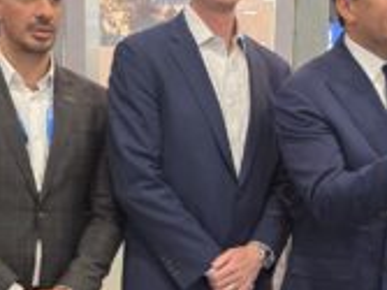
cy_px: 293
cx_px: 268
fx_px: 1050
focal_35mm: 94
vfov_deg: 15.4
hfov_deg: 20.8
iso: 640
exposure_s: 1/120
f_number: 1.7
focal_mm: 6.3
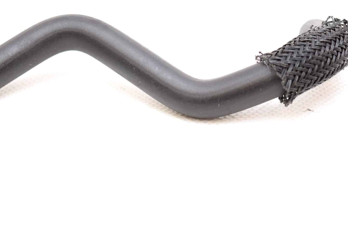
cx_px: 162
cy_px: 81
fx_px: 1035
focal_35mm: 107
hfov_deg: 19.1
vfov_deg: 12.8
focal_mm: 50
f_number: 5.6
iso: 400
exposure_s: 1/125
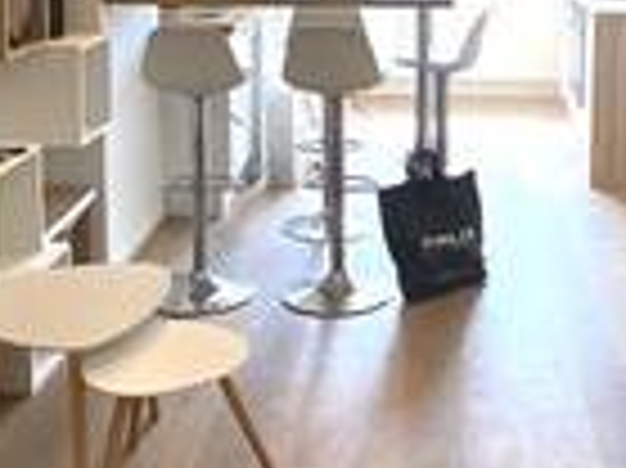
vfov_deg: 25.2
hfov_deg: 34.0
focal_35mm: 56
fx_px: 1012
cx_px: 428
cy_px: 40
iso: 40
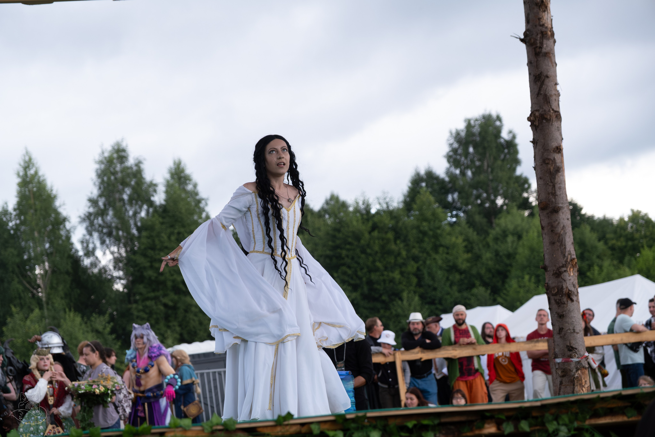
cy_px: 218
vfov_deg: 16.5
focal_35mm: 83
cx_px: 328
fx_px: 1510
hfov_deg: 24.5
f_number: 3.6
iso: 800
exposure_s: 1/1000
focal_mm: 55
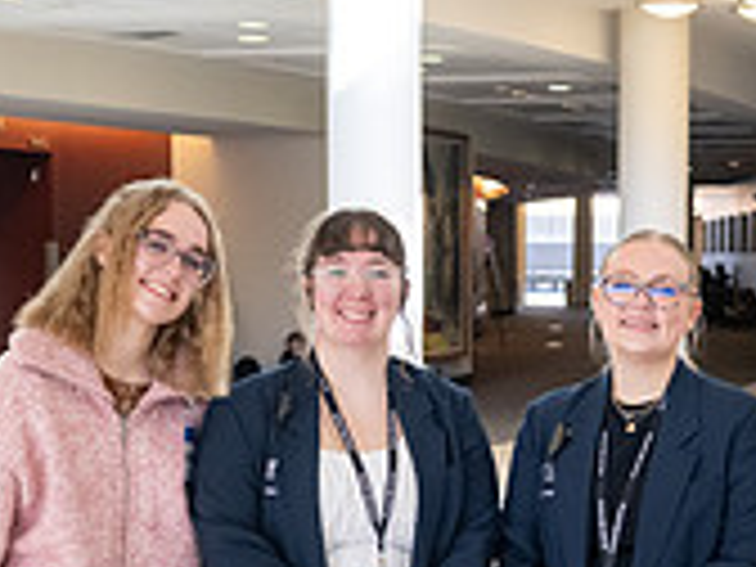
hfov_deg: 16.9
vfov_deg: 12.6
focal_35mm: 116
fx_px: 2533
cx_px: 500
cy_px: 601
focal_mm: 35
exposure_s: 1/320
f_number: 4.5
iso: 2000
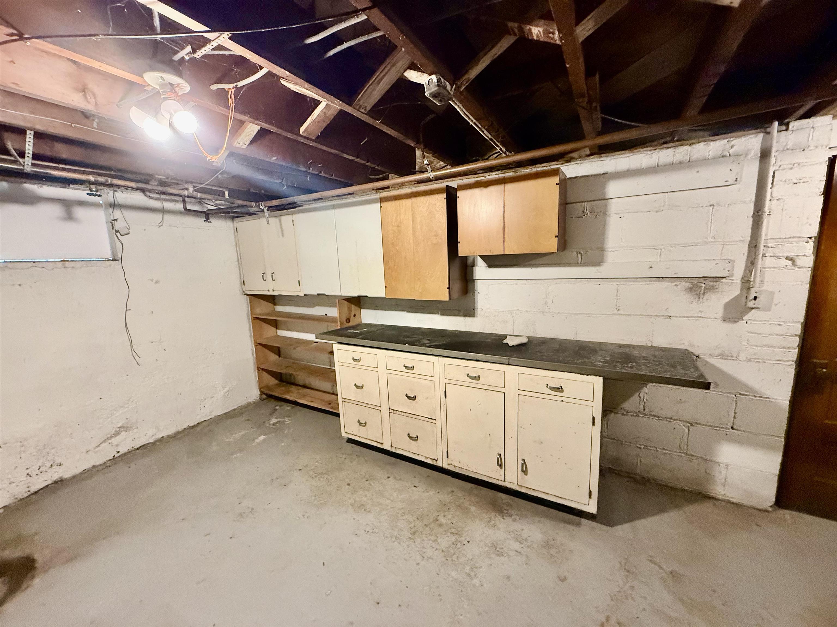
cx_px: 418
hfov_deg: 102.1
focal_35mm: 14
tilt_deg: -8.7
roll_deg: +1.4
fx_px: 339
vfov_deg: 85.7
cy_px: 314
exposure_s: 1/60
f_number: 2.2
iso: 500
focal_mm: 2.22
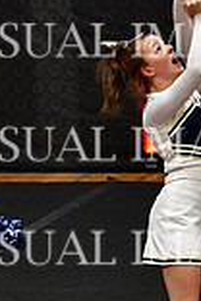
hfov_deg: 3.1
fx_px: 3727
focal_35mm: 445
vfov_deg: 4.6
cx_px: 283
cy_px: -12
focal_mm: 80
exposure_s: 1/500
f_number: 4
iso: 4000
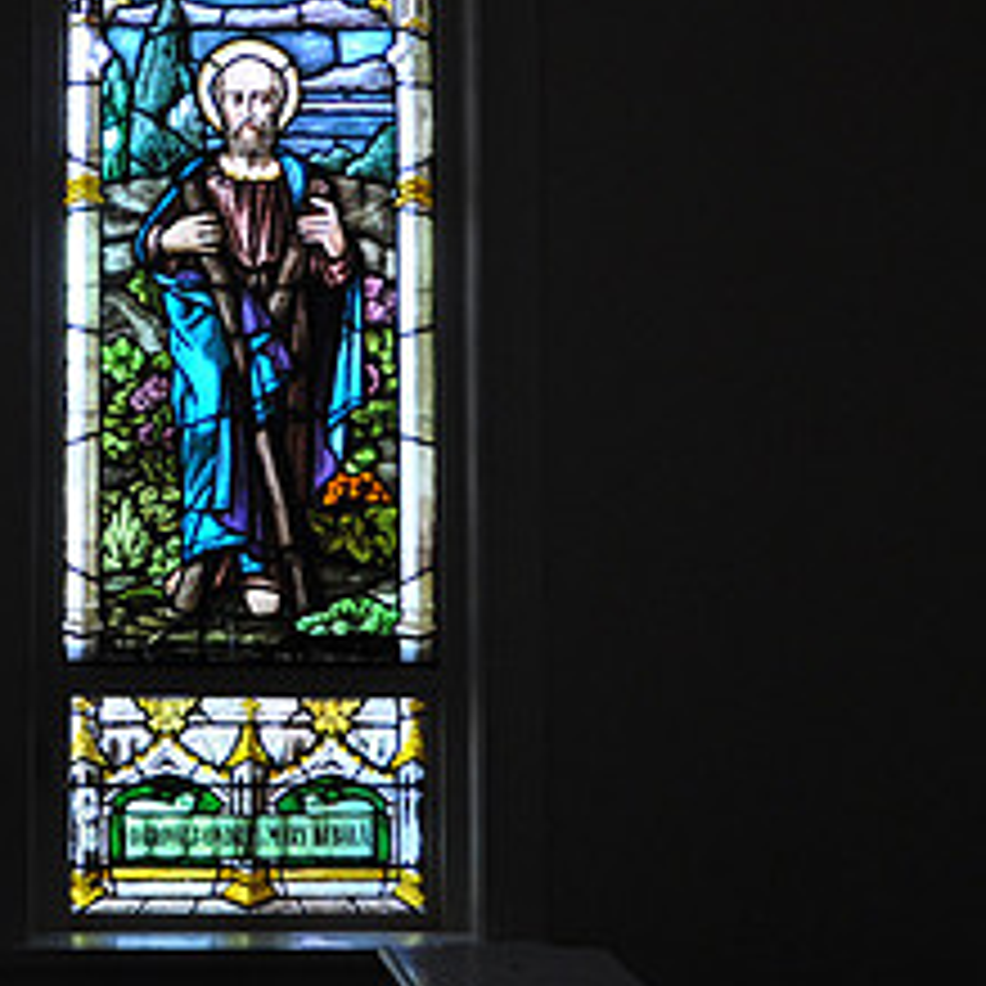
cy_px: 205
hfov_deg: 20.2
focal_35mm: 84
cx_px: 95
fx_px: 2711
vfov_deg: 20.4
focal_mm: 25
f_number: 4
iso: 560
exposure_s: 1/60
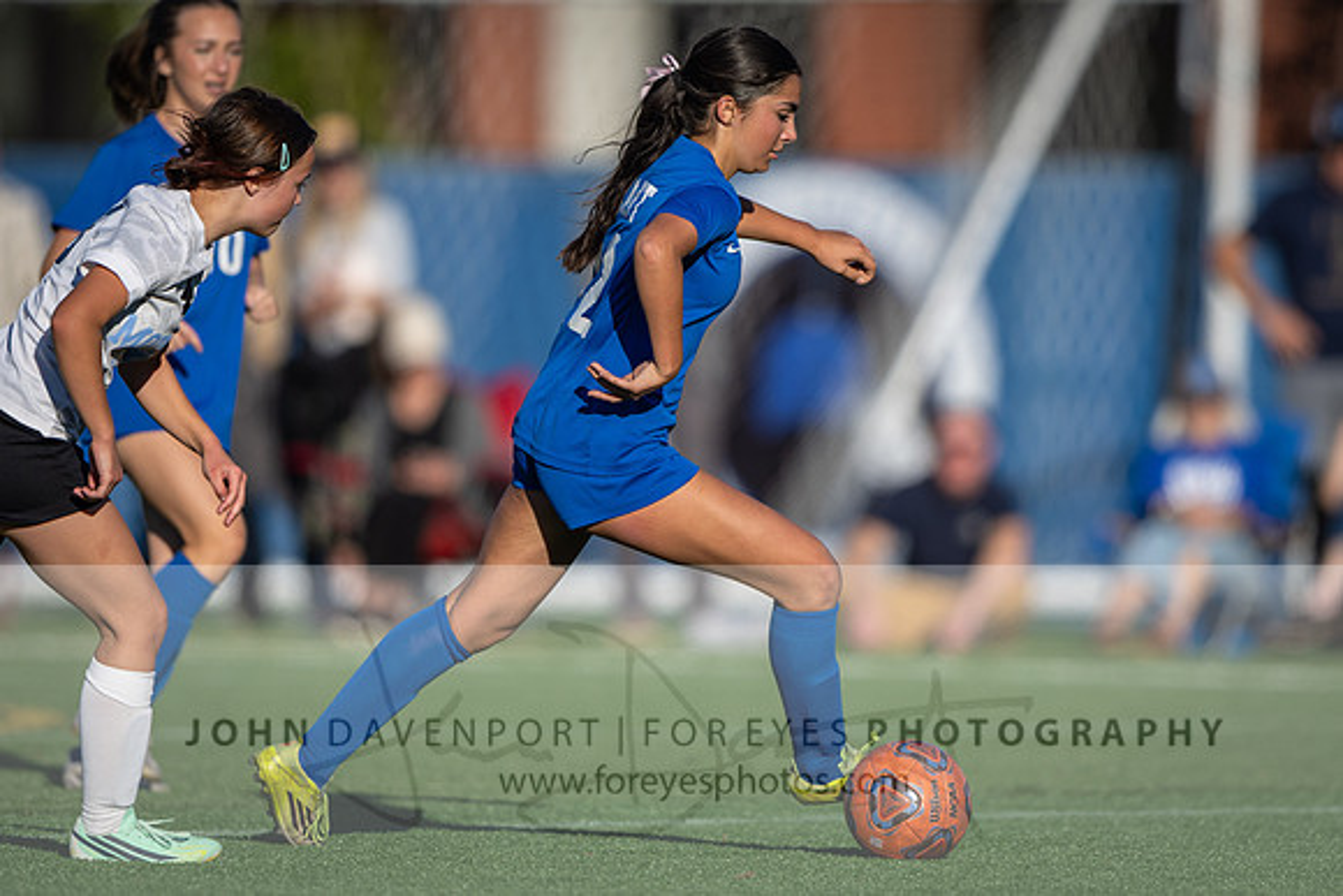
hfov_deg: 3.1
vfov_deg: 2.1
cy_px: 387
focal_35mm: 665
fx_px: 24797
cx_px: 672
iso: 80
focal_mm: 400
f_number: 2.8
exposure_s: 1/2000
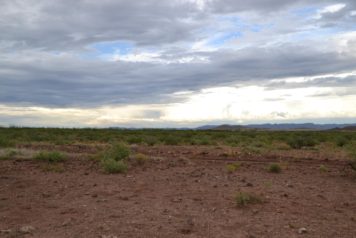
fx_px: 341
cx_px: 178
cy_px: 119
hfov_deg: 55.1
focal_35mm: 34
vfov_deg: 38.4
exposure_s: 1/200
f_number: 5.6
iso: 100
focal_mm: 23
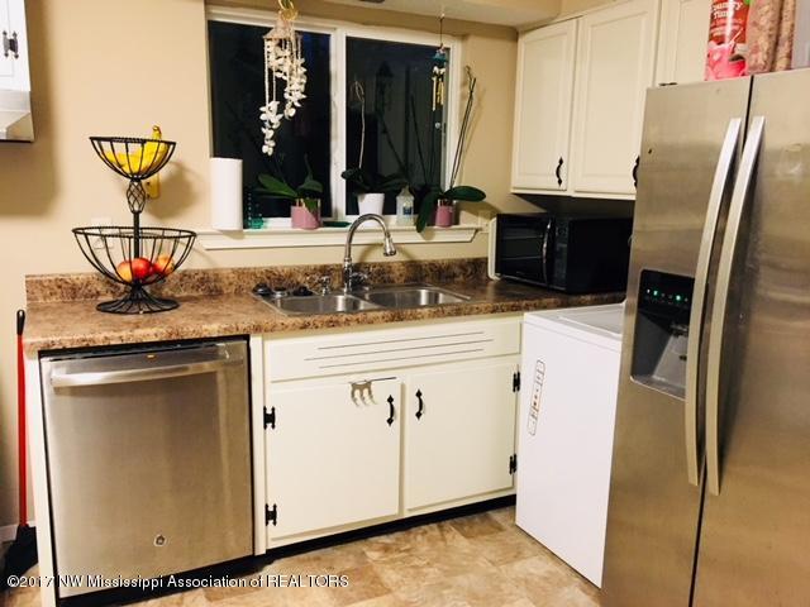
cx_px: 405
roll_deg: -1.7
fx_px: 679
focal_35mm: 29
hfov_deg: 61.7
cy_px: 304
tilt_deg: -9.3
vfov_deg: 48.2
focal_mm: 4.15
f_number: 2.2
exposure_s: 1/17
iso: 200
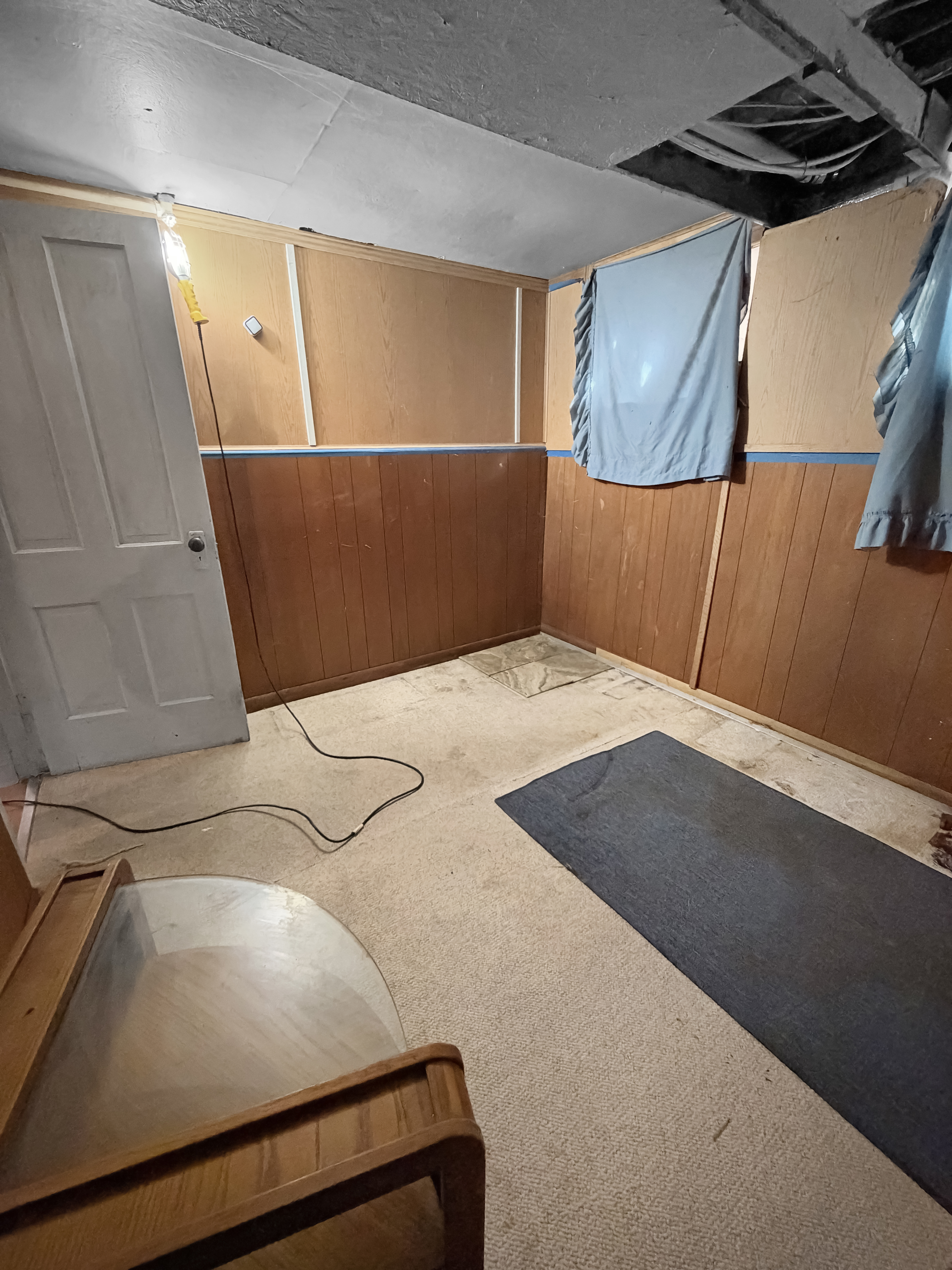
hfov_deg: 85.7
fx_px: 513
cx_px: 476
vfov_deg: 102.1
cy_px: 635
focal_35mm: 14
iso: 1250
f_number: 2.2
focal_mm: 2.22
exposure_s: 1/40
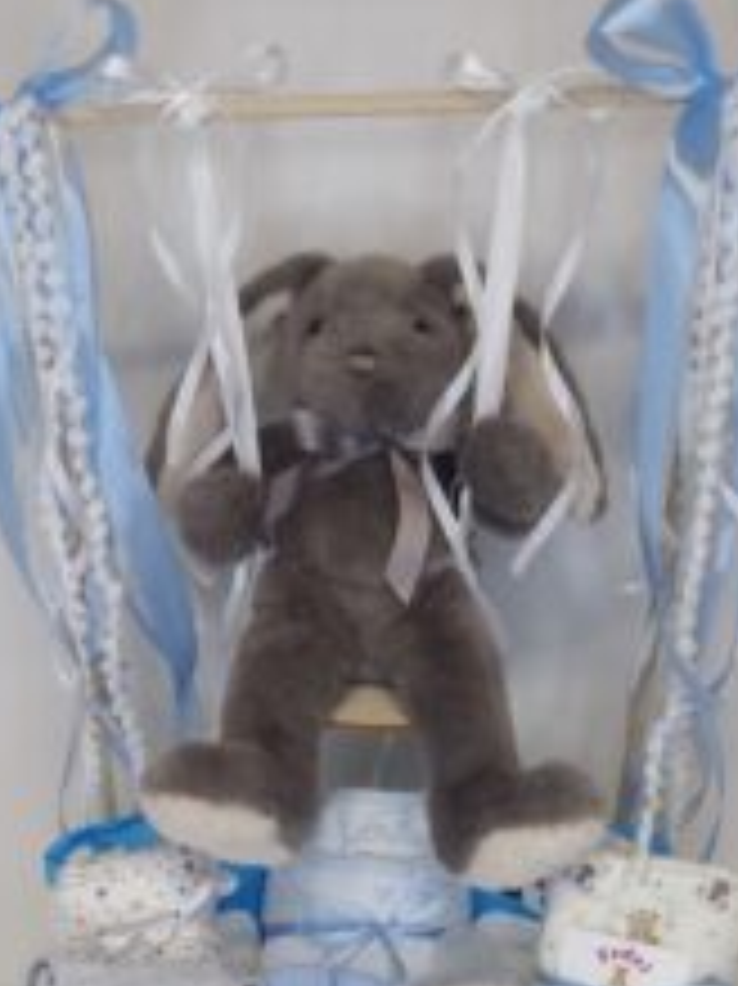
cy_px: 752
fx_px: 1195
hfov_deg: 34.3
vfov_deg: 43.2
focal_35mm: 42
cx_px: 400
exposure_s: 1/50
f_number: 1.8
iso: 50
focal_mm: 5.54
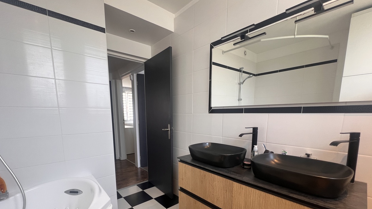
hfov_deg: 103.0
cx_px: 180
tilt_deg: -9.4
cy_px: 138
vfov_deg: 68.7
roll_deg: -0.1
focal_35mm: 15
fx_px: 148
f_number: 1.8
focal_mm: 1.57
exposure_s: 1/100
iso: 160
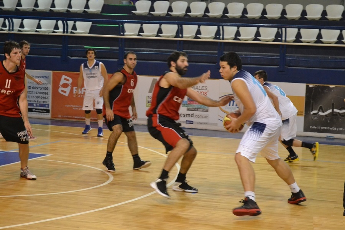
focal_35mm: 82
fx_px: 791
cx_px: 172
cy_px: 115
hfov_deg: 24.6
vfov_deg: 16.6
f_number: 6.3
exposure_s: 1/160
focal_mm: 55
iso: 3200
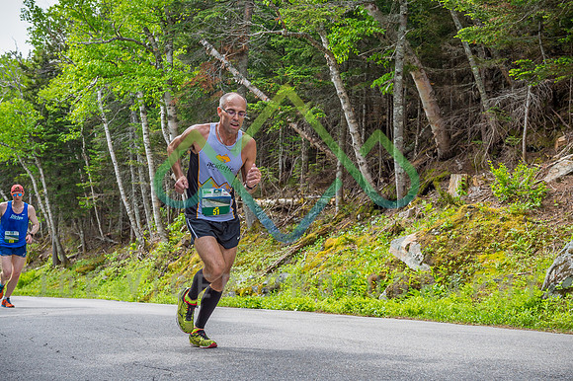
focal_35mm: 64
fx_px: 1015
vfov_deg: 21.3
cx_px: 323
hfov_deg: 31.5
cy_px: 177
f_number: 5.6
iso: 400
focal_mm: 55
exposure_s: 1/640
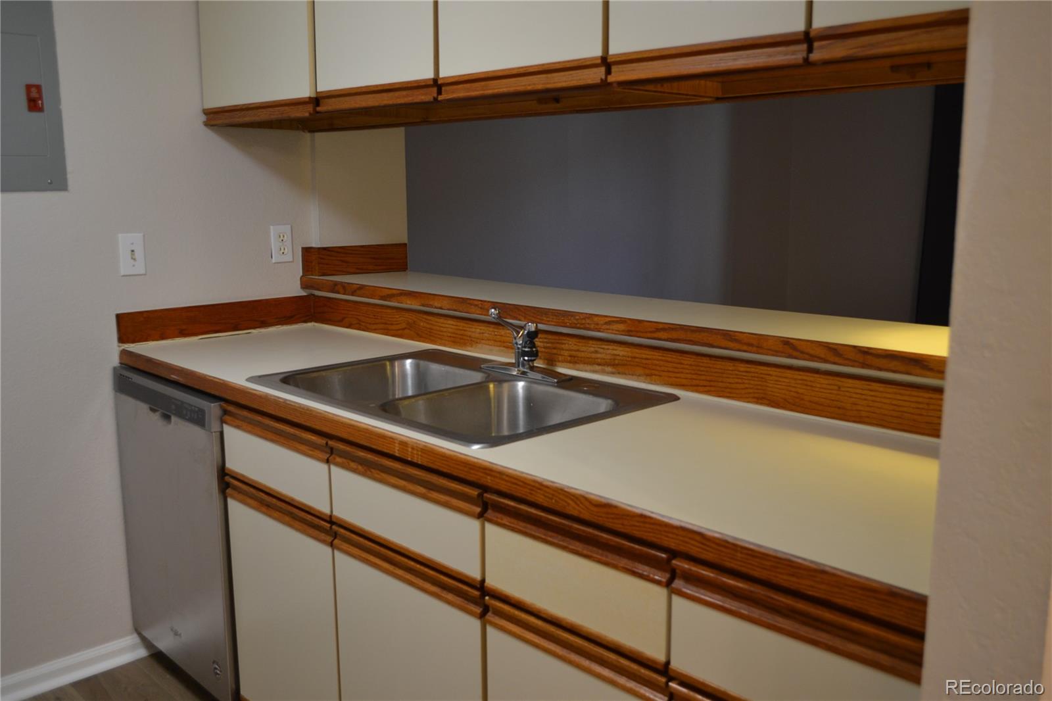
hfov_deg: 57.2
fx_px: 964
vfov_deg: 40.0
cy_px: 350
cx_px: 526
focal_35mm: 33
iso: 400
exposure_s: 1/40
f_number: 3.8
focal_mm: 22
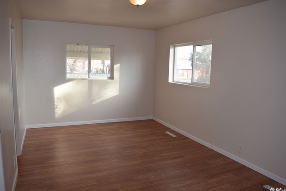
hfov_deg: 67.4
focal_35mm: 27
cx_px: 143
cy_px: 96
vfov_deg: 47.9
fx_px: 214
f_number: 5.6
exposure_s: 1/125
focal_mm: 18
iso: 280
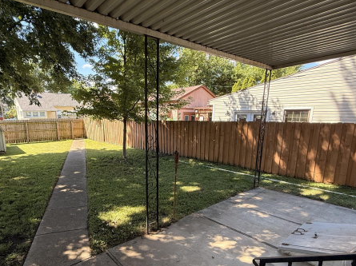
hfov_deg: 78.3
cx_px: 145
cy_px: 157
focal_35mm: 21
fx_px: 216
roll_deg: -0.3
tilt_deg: -11.0
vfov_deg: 62.9
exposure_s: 1/209
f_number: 2.2
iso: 64
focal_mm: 2.22
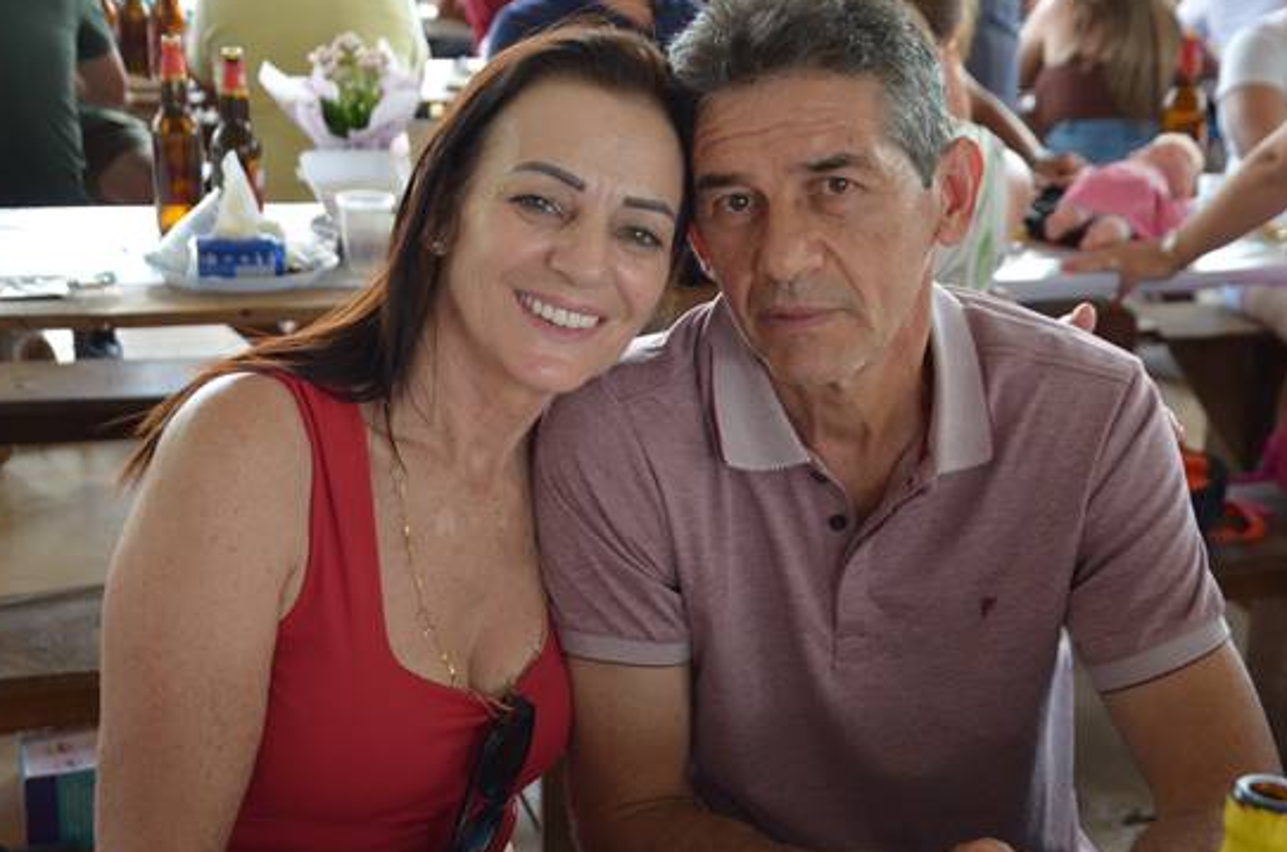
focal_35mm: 59
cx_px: 651
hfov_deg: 34.2
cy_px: 384
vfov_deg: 23.1
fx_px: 2089
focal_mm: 35
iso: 400
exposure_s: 1/80
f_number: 4.5
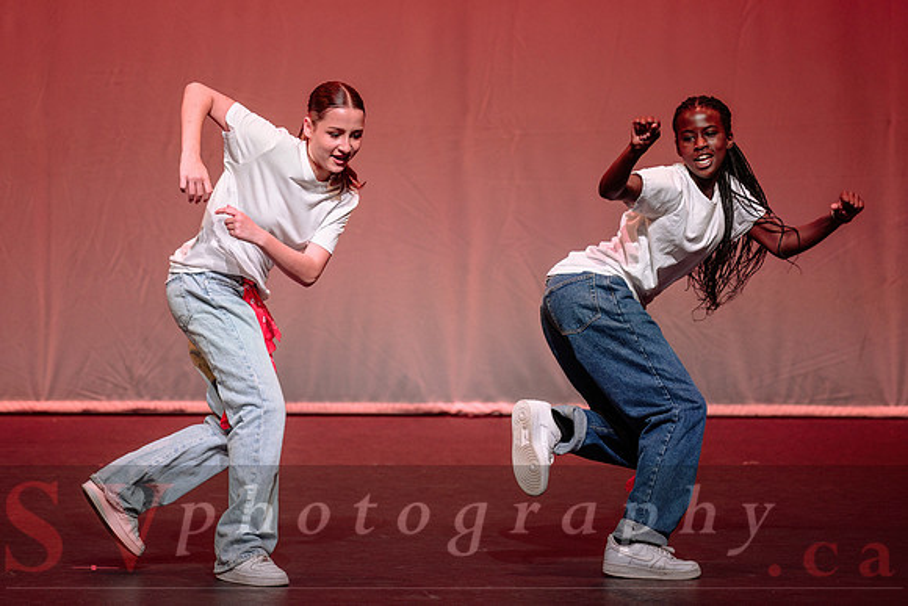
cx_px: 389
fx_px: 6526
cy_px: 239
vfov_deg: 5.3
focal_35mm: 259
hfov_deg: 8.0
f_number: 2.8
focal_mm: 200
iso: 1250
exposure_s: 1/500
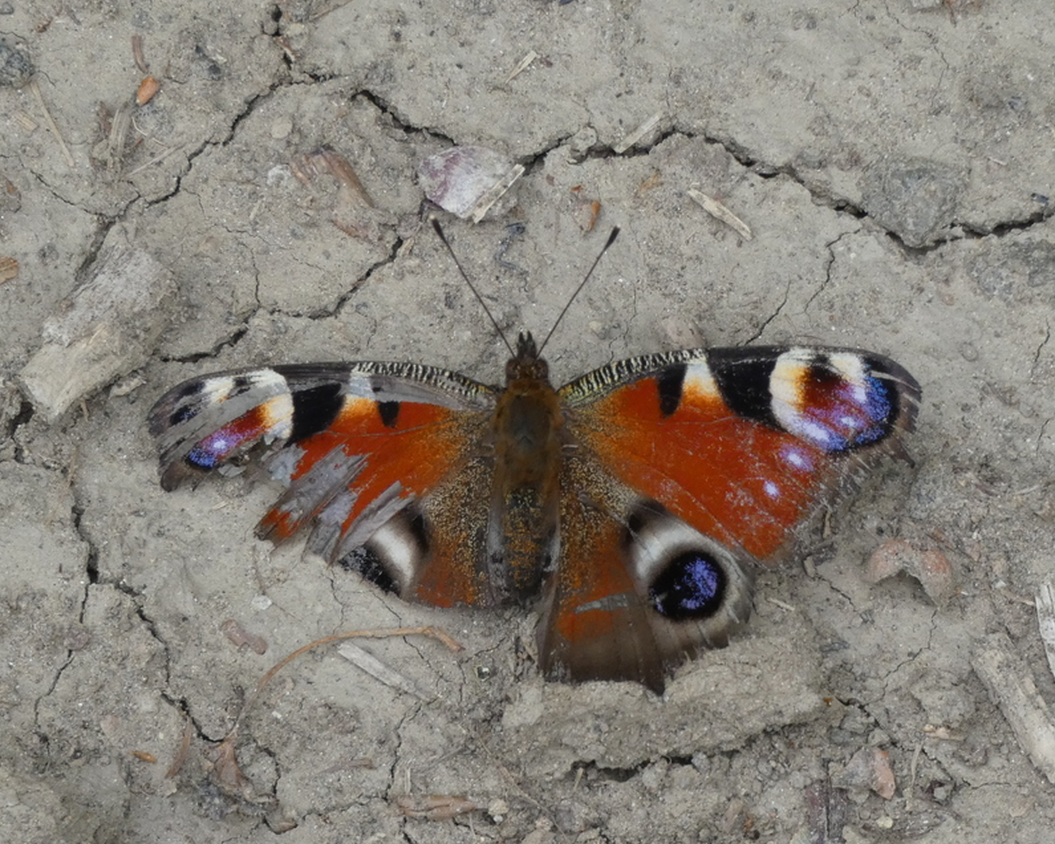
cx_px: 526
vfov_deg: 6.4
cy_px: 422
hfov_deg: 8.1
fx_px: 7494
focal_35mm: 240
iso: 250
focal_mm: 41.1
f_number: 5.5
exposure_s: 1/80
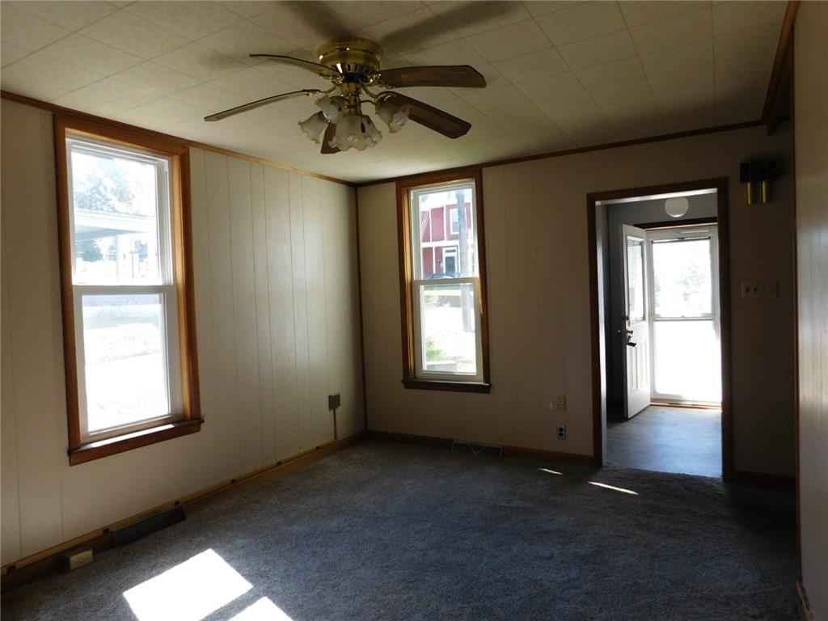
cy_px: 310
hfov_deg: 73.9
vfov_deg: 58.9
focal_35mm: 23
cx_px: 414
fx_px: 550
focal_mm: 4
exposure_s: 1/80
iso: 125
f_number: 3
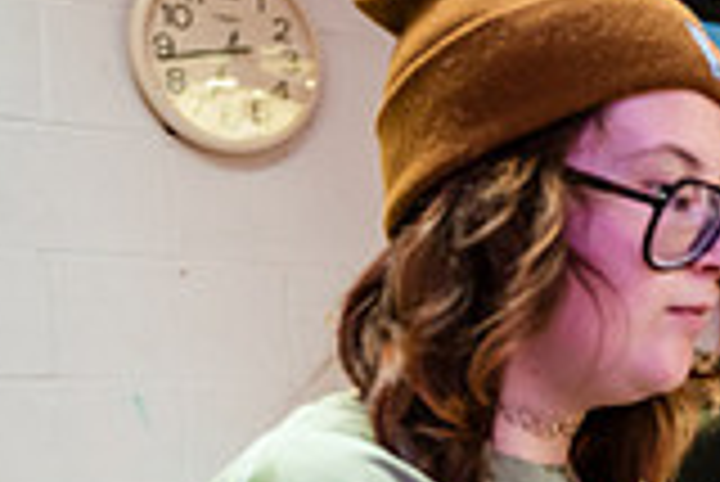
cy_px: 484
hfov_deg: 14.7
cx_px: 1161
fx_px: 2542
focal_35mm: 127
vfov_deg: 10.7
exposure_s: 1/60
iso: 1250
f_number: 3.2
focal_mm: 35
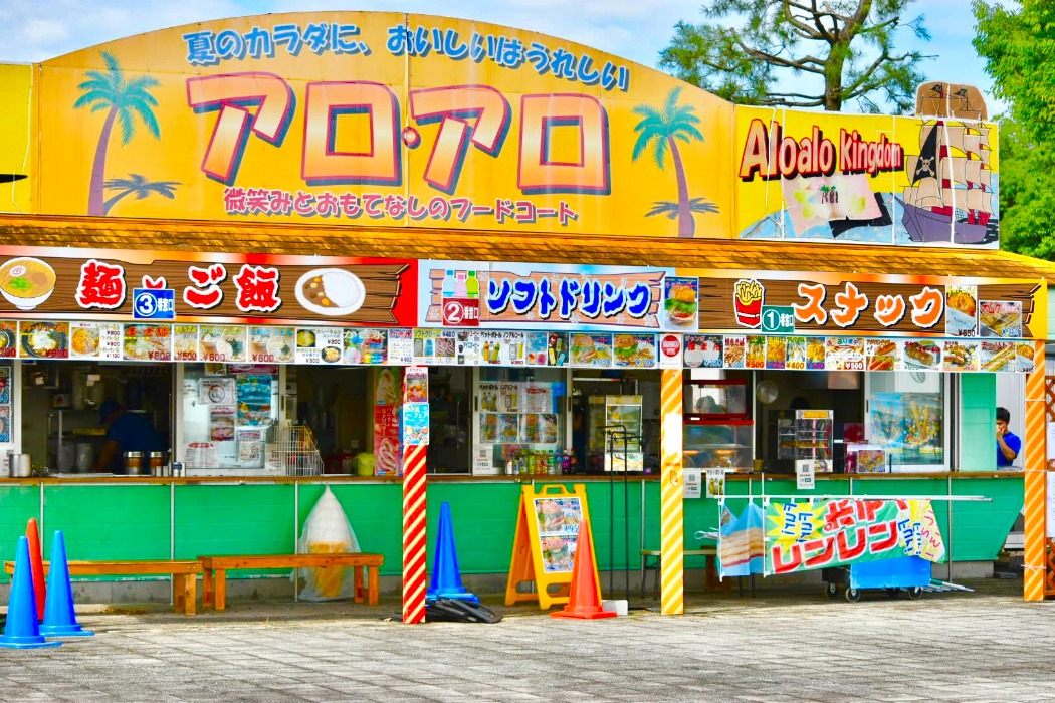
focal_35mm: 87
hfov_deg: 23.4
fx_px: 2549
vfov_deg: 15.7
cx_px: 528
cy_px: 352
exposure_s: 1/1250
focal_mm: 58
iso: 400
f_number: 5
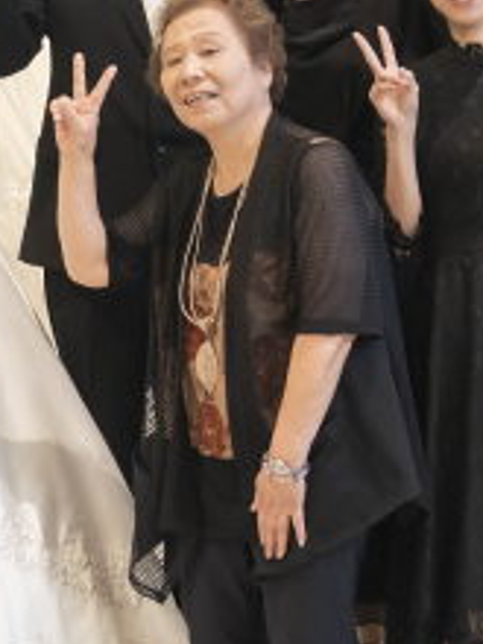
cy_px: 195
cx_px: -225
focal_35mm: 133
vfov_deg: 14.8
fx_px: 2474
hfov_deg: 10.8
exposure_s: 1/100
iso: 3200
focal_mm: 38
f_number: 4
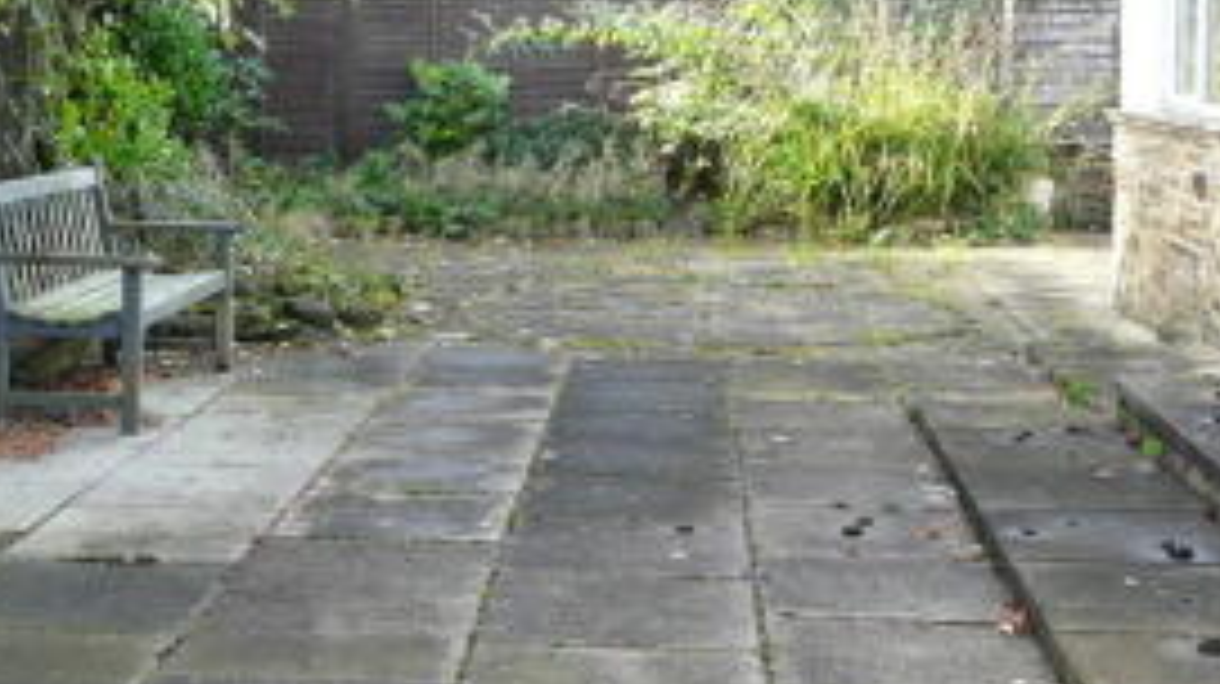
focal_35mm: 68
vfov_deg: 17.5
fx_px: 2198
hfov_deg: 30.9
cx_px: 493
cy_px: 106
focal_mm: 4.7
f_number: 2.8
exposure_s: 1/80
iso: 100
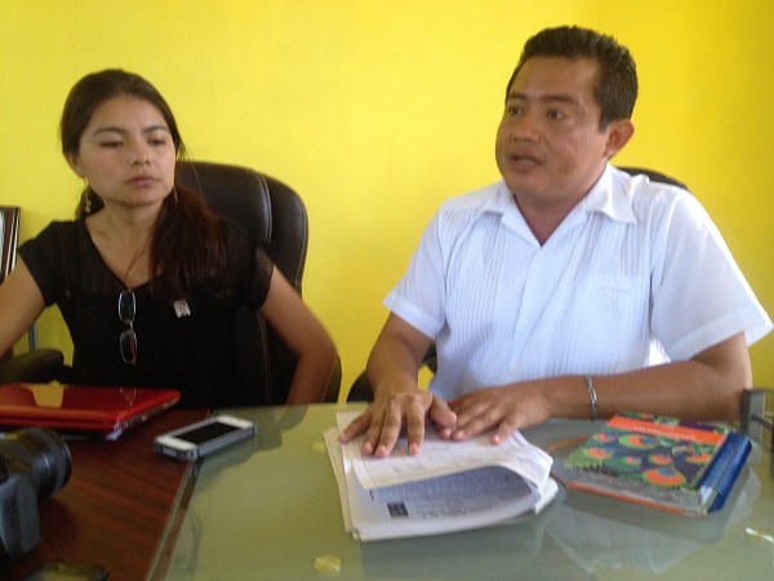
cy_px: 290
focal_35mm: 35
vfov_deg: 40.7
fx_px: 783
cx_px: 387
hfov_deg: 52.6
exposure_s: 1/20
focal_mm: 4.28
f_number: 2.4
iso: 100
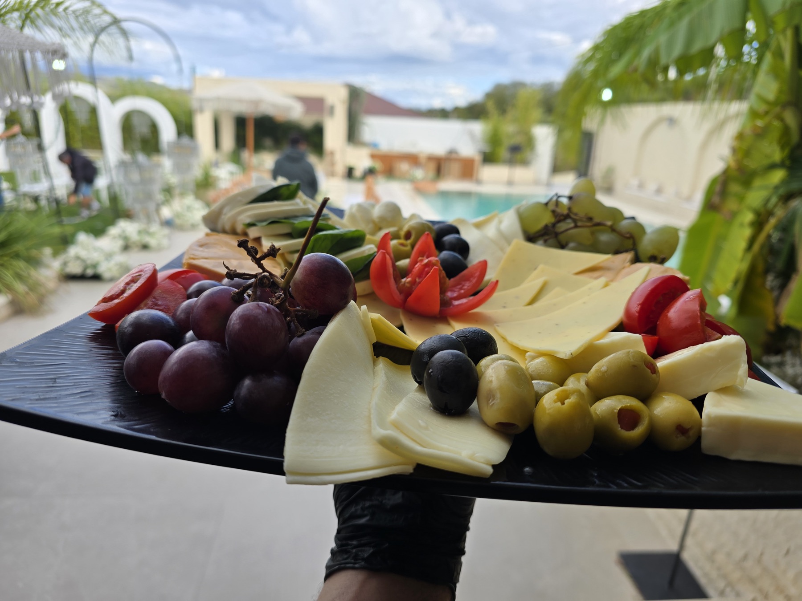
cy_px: 300
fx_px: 533
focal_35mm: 23
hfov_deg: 73.9
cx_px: 401
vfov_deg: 58.9
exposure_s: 1/378
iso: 12
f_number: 1.7
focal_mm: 6.3
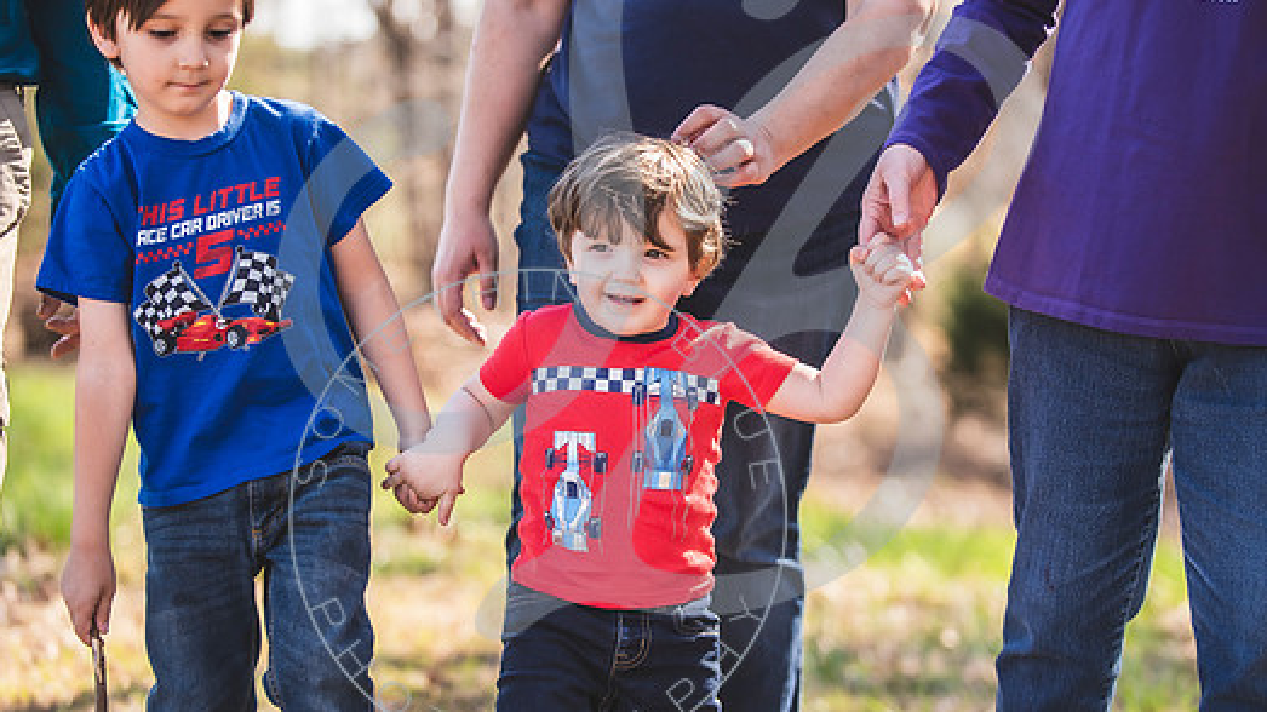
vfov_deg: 12.1
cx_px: 659
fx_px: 3359
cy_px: 314
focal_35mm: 100
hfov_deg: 21.4
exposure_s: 1/500
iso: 100
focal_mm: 86
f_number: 2.8
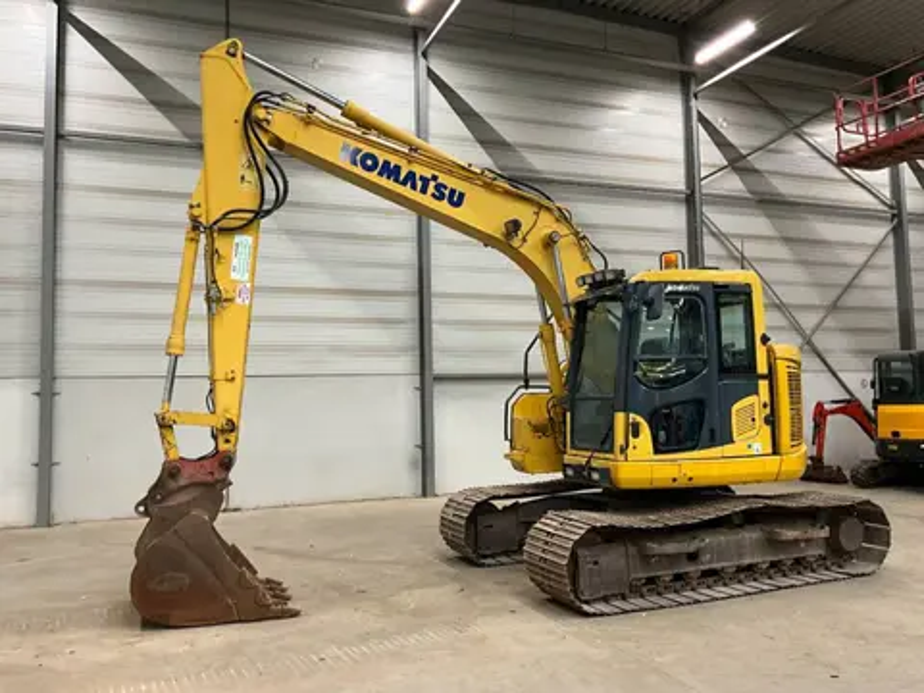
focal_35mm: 29
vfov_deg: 48.2
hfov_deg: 61.7
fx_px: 774
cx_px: 462
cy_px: 346
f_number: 1.8
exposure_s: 1/60
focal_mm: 3
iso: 160
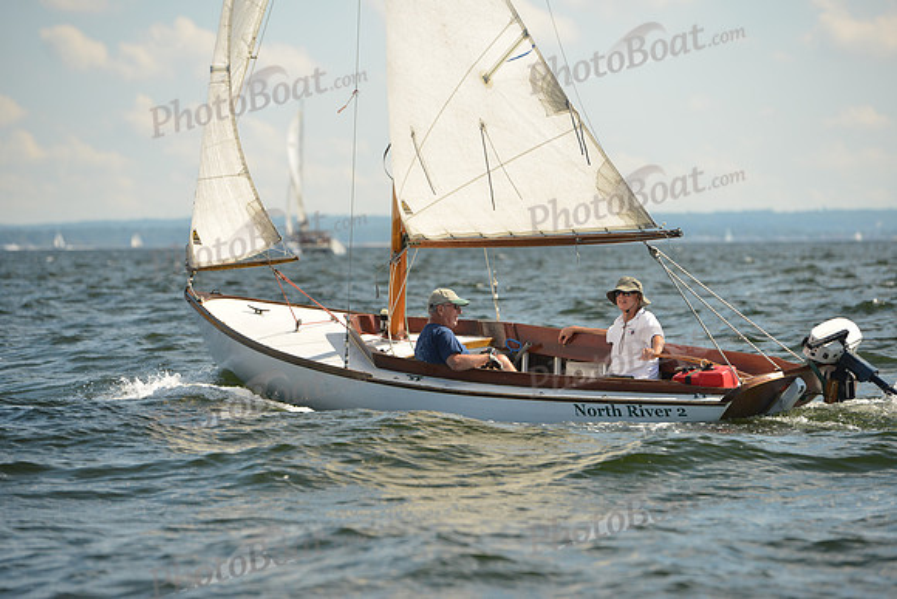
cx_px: 448
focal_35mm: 180
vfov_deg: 7.6
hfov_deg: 11.4
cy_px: 300
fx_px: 4486
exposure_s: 1/1000
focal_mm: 180
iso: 500
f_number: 6.3
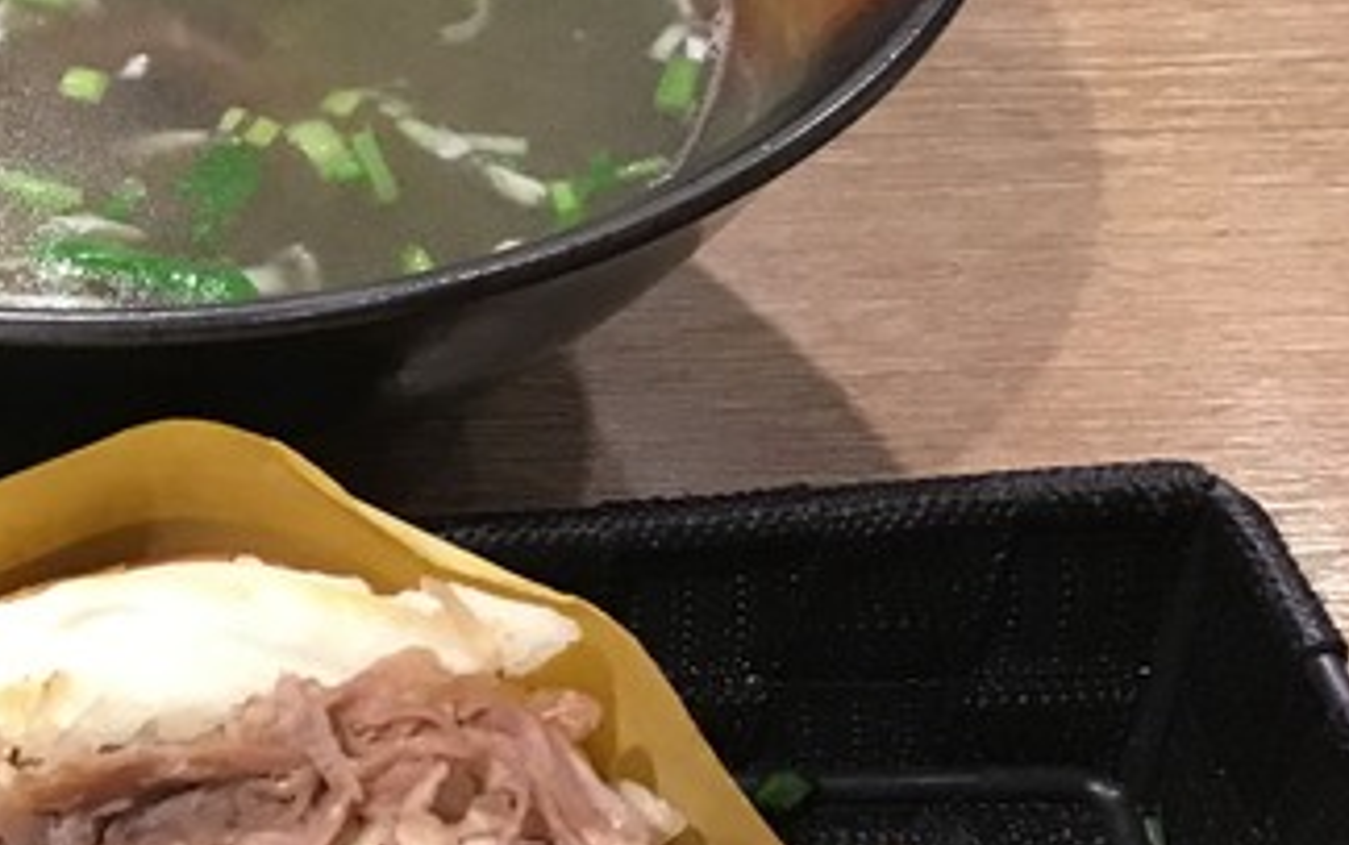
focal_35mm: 73
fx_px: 2686
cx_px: -42
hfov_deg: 26.5
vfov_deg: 17.9
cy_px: 383
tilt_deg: -45.6
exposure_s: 1/24
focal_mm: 3.3
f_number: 2.4
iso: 200
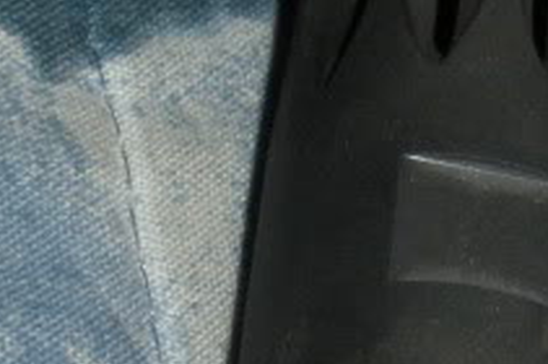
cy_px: 328
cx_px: 522
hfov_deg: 11.5
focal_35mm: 177
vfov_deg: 7.7
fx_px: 2690
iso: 200
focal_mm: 6.3
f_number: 3.5
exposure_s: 1/60
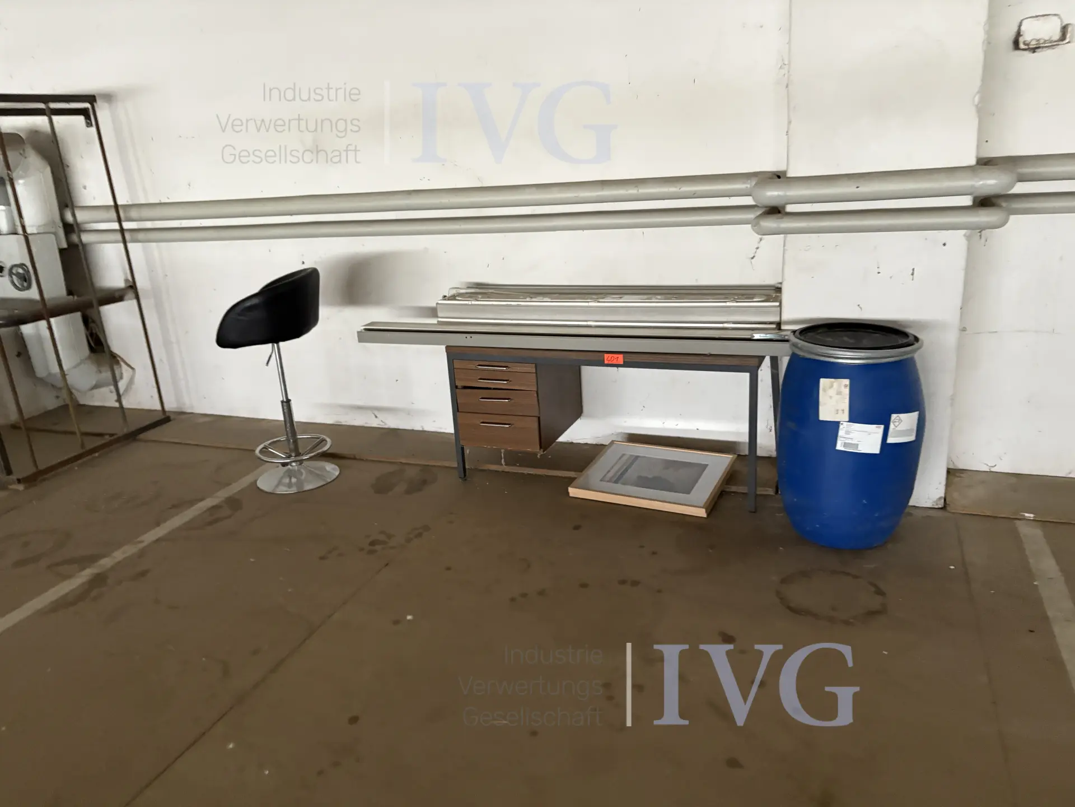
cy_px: 404
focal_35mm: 26
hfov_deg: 67.3
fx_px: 807
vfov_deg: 53.1
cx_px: 538
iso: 500
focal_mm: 5.96
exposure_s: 1/53
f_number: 1.6
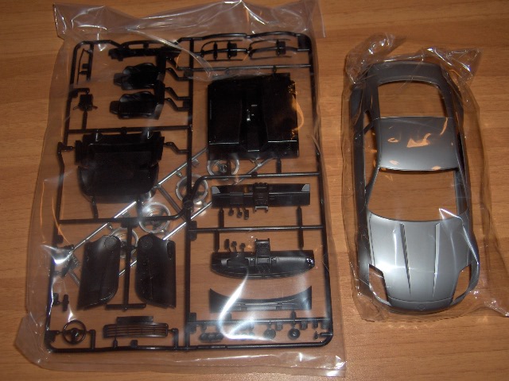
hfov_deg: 42.9
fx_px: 647
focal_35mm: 44
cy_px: 190
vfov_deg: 32.9
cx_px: 254
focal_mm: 9
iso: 100
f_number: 2.9
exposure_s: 1/60
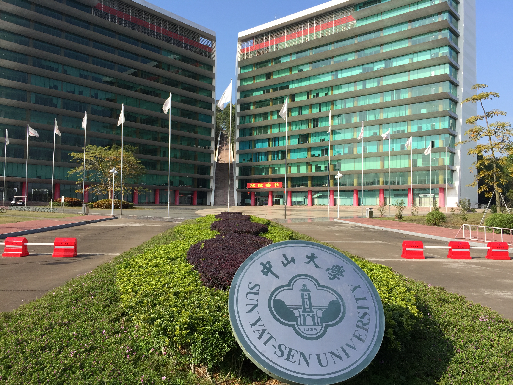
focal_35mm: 29
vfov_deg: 48.2
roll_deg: -2.2
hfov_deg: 61.7
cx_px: 256
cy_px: 192
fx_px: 430
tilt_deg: +2.7
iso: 32
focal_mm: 4.15
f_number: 2.2
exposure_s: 1/1276
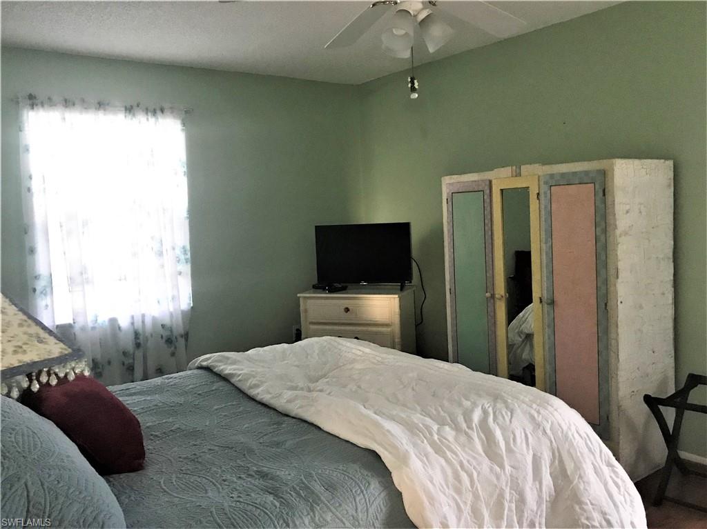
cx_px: 354
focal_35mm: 28
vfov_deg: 49.7
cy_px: 264
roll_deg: +0.3
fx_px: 572
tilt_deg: -4.0
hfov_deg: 63.5
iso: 100
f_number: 1.8
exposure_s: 1/10
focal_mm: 3.99
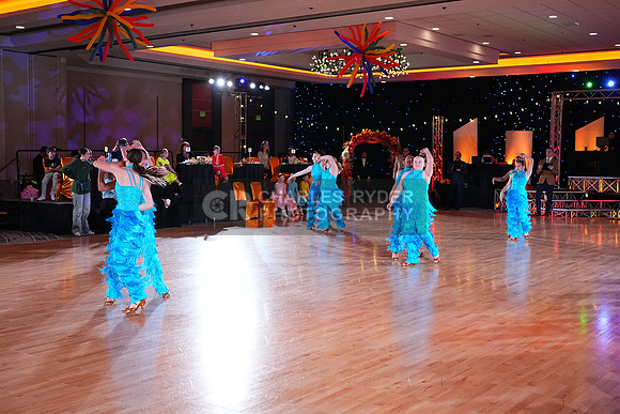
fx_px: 723
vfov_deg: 31.9
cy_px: 207
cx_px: 310
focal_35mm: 42
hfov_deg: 46.4
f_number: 5.6
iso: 5000
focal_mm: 42
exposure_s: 1/400
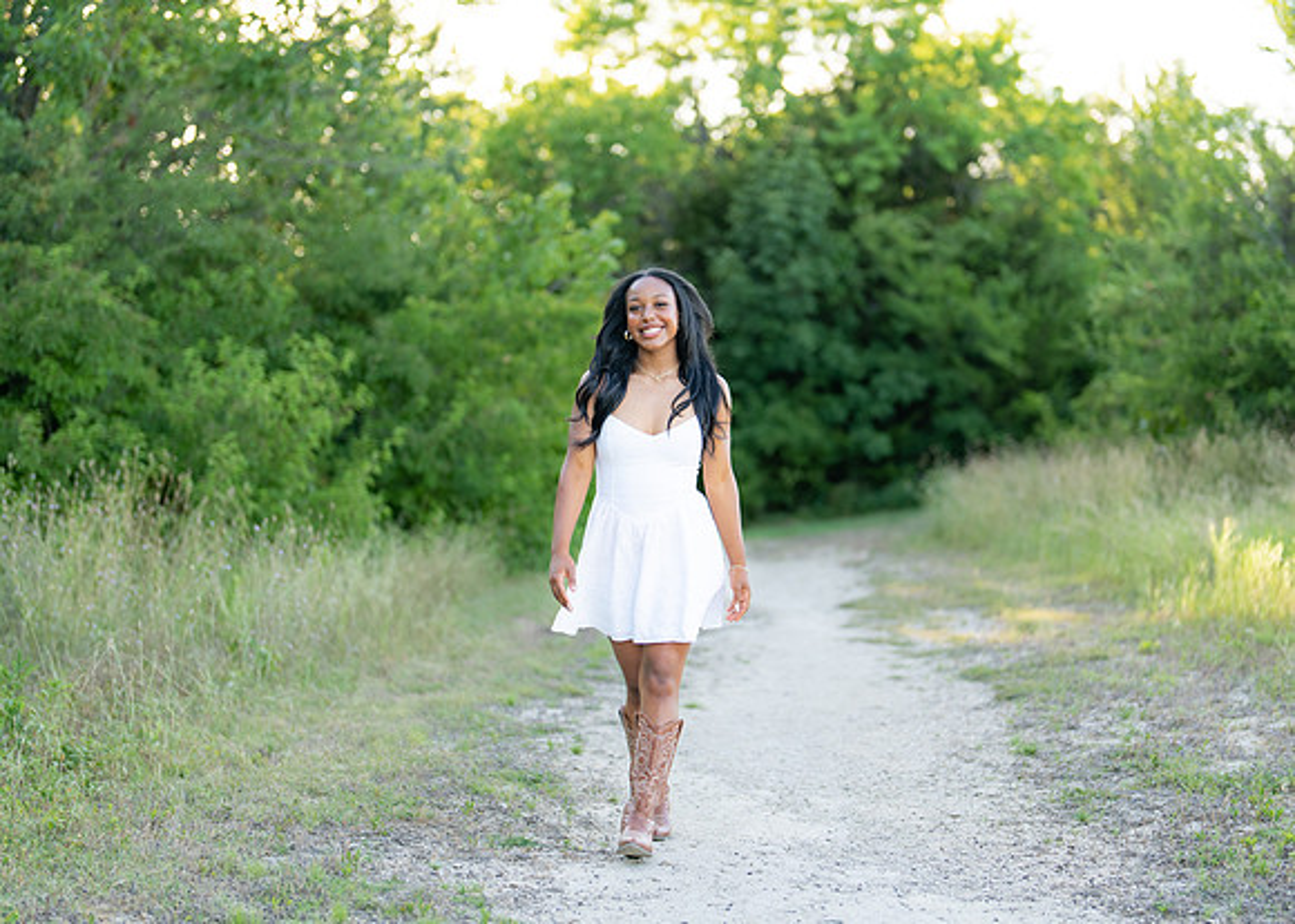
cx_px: 716
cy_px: 442
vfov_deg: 20.2
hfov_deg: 28.0
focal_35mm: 71
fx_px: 2592
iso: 100
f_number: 1.2
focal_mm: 50
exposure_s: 1/1000
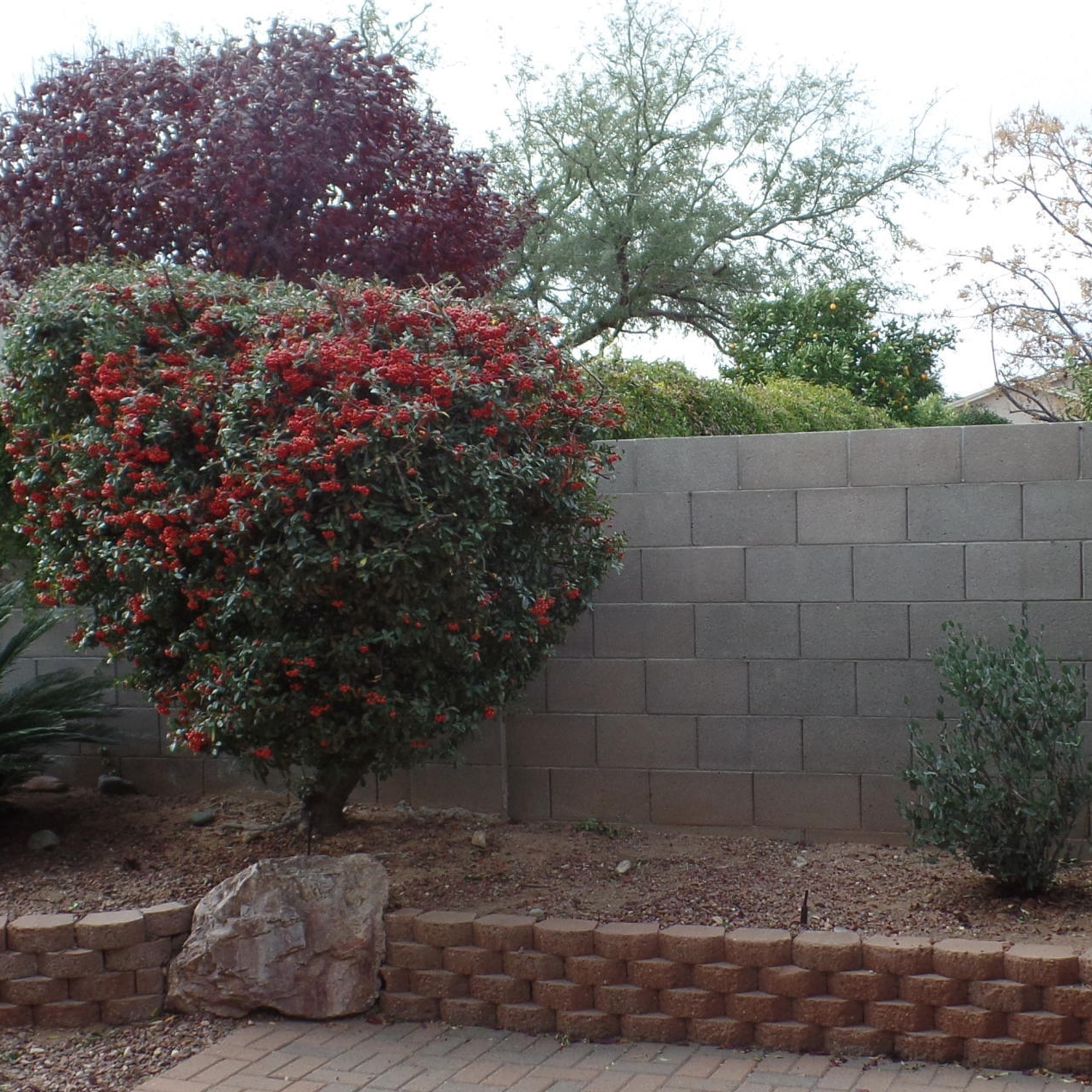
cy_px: 588
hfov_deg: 35.3
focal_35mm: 48
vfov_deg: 35.3
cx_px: 640
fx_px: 1713
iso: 80
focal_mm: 4.1
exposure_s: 1/250
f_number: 3.5
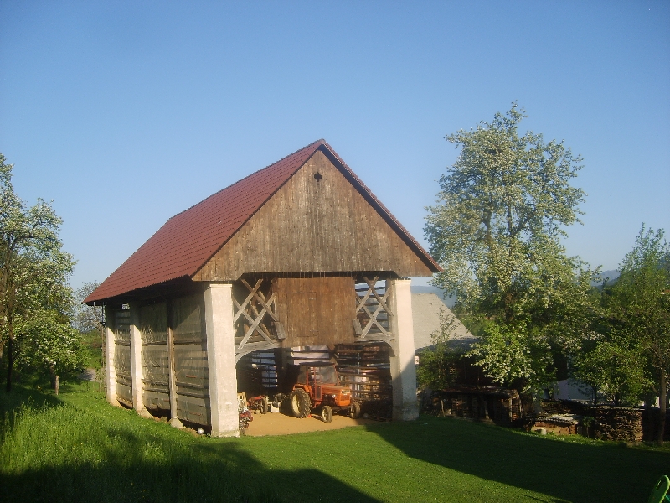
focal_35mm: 35
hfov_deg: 52.6
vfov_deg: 40.7
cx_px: 335
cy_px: 252
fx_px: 677
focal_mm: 5.8
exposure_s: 1/500
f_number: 2.8
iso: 50
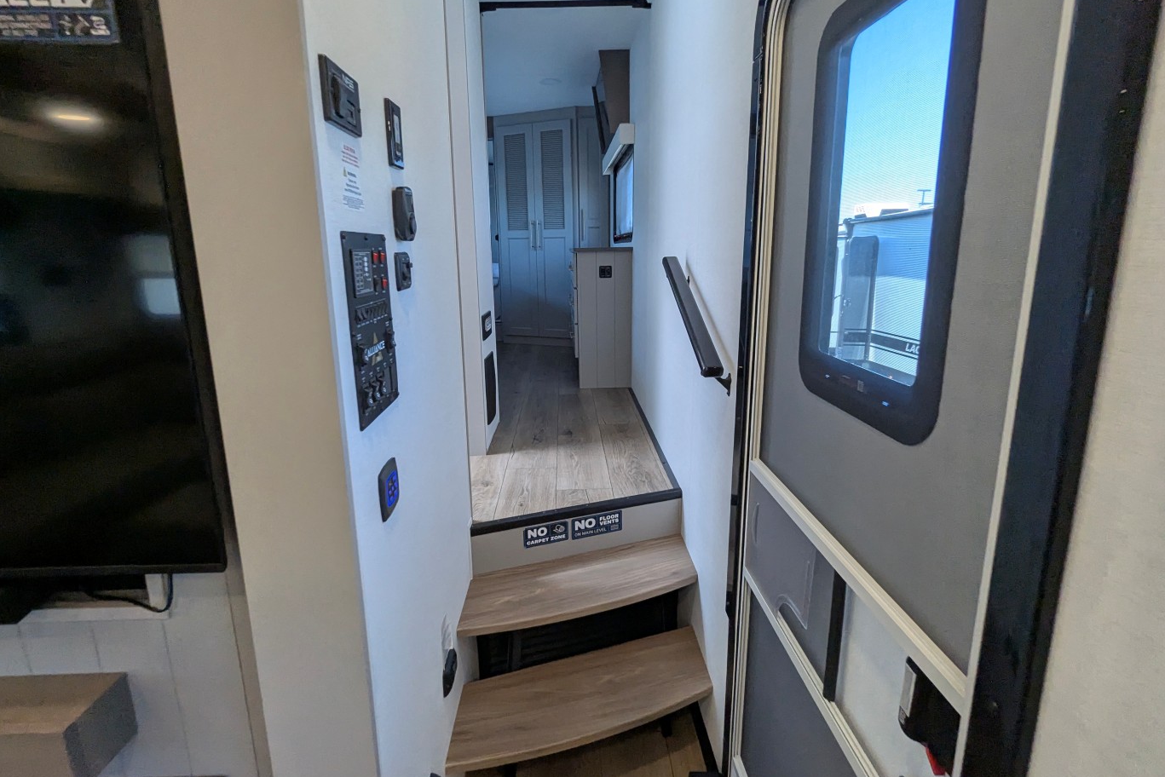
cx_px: 580
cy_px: 377
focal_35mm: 17
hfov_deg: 93.3
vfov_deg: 70.4
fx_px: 550
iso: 174
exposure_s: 1/165
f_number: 2.2
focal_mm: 2.35
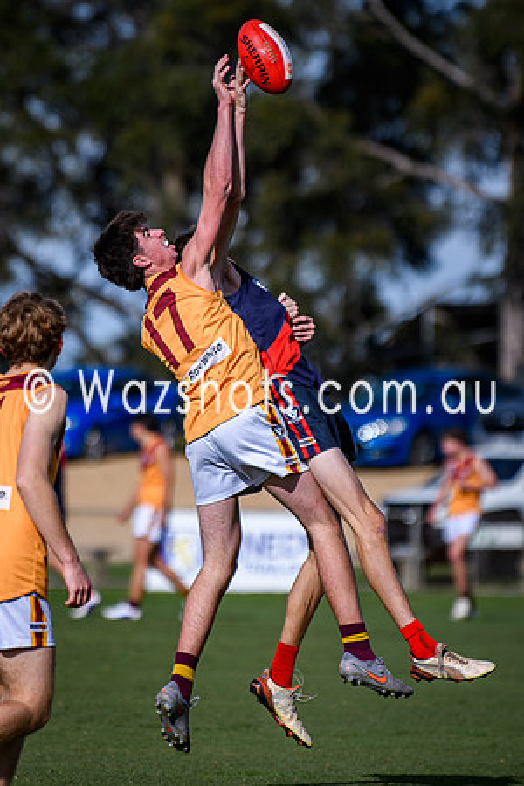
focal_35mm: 509
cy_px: 341
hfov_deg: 2.7
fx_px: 11121
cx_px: 197
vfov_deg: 4.0
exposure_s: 1/3200
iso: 100
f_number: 2.8
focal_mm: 200
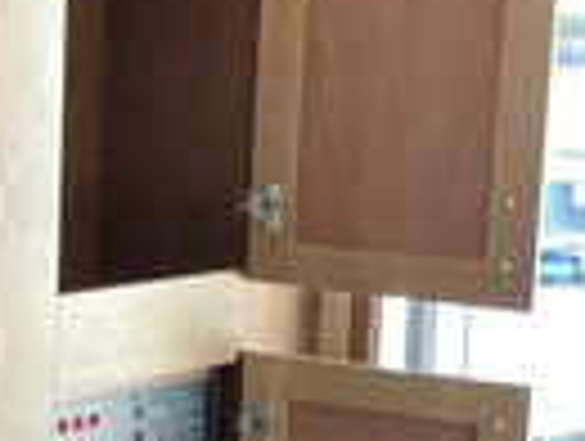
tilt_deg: -13.3
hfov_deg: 21.0
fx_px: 1456
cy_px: 284
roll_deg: -1.1
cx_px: -135
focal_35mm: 86
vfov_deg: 17.2
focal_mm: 3
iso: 125
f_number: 1.8
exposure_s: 1/60
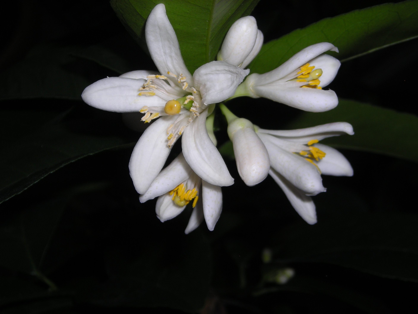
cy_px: 157
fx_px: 930
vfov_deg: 19.1
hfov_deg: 25.3
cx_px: 209
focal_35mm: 77
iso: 50
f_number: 8.4
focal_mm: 12.7
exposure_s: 1/120
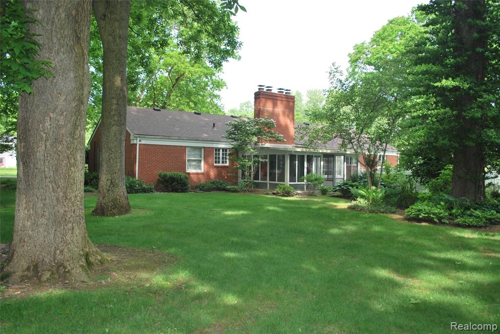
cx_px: 250
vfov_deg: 48.0
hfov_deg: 67.3
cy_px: 167
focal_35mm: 27
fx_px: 375
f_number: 3.5
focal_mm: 18
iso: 100
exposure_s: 1/160
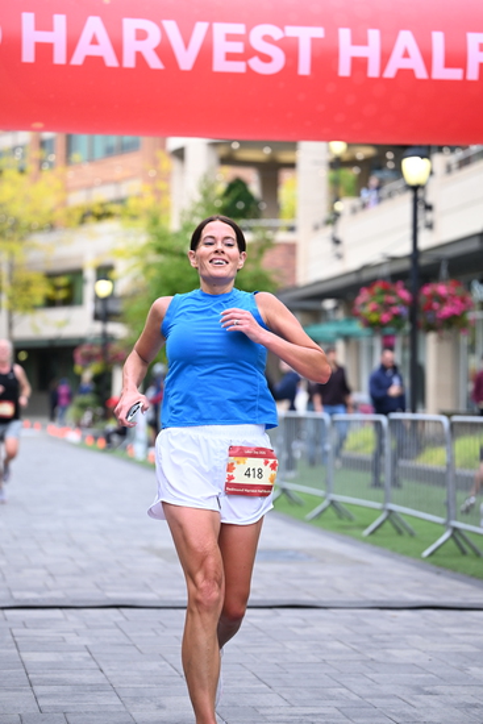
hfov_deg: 15.5
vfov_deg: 23.1
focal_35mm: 88
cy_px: 362
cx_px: 242
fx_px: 1770
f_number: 2.8
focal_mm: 88
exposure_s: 1/1600
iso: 1000
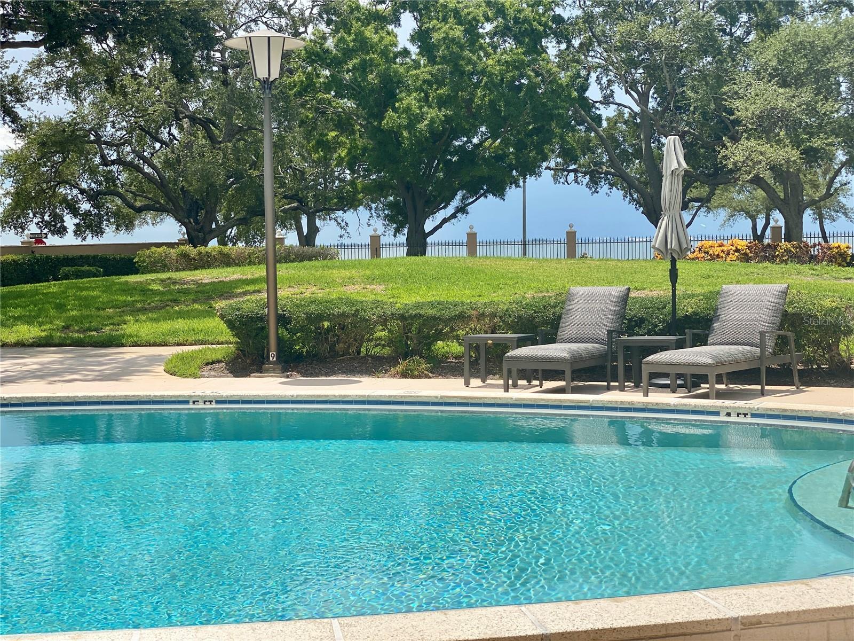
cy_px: 320
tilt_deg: -4.4
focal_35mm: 52
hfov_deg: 36.8
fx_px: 1283
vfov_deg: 28.0
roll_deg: +0.7
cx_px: 427
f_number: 2
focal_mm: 6
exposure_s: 1/1845
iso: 20
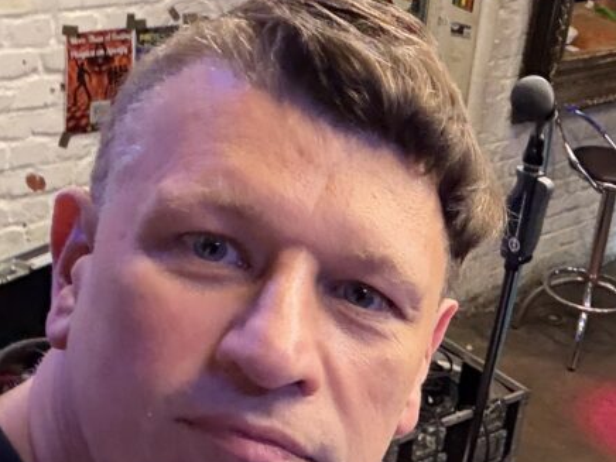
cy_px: 404
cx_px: 653
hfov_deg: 24.2
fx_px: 1352
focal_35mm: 76
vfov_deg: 19.1
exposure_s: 1/31
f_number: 1.9
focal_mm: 2.69
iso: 320
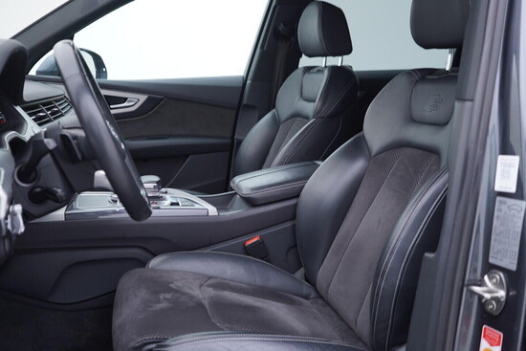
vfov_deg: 36.9
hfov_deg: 53.1
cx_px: 263
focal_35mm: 36
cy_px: 176
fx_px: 526
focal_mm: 24
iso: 125
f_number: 2.8
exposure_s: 1/40
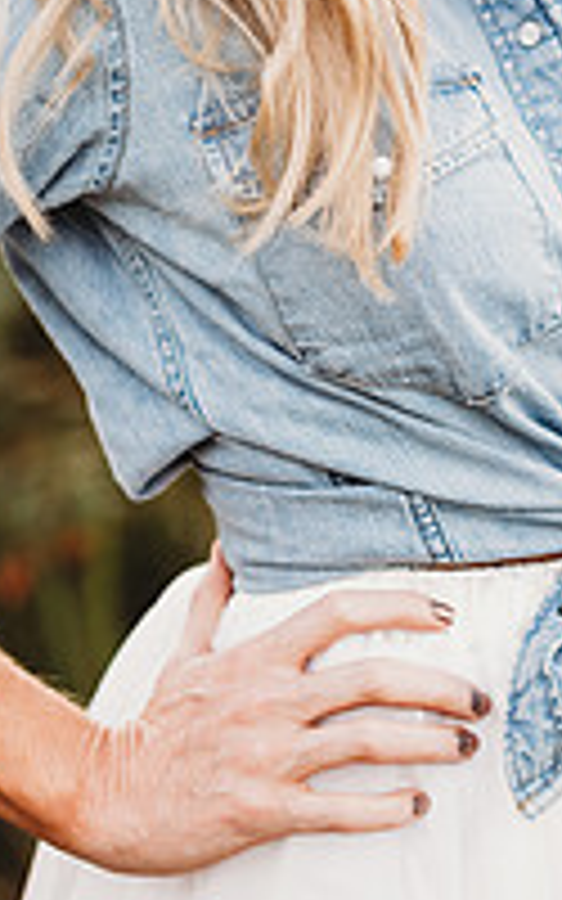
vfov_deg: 10.6
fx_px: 4779
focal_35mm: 195
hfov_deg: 6.7
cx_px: 463
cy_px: -104
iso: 125
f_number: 2.2
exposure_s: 1/200
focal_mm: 85
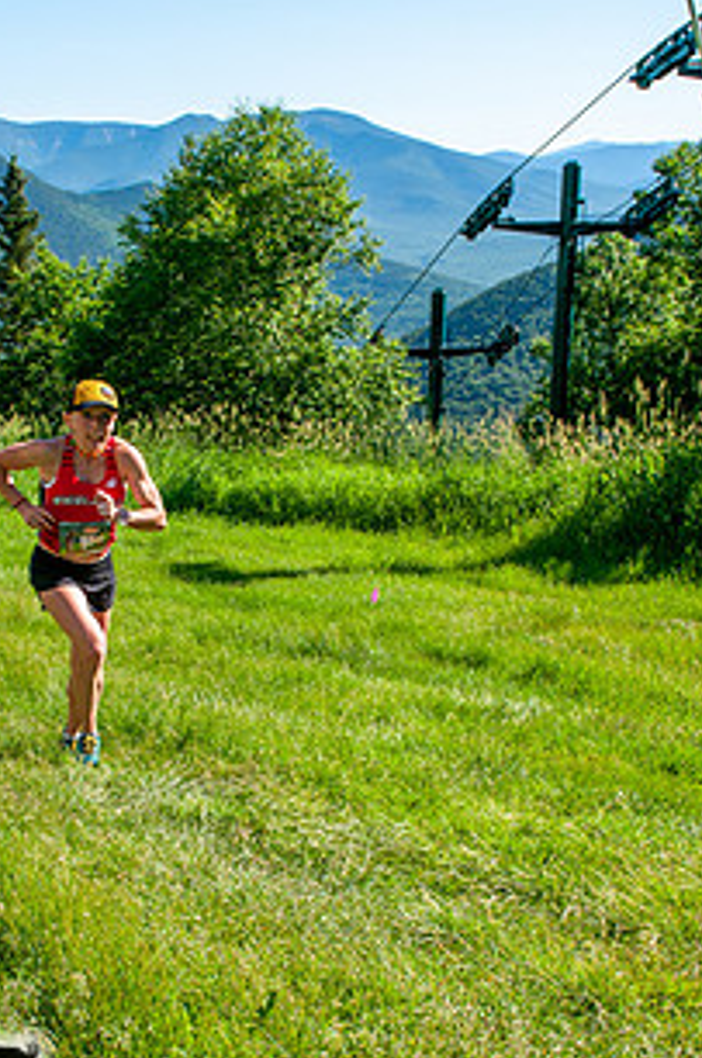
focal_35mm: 53
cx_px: 192
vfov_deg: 37.4
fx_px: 1555
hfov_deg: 25.2
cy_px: 650
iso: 200
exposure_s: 1/400
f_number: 8
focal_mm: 24
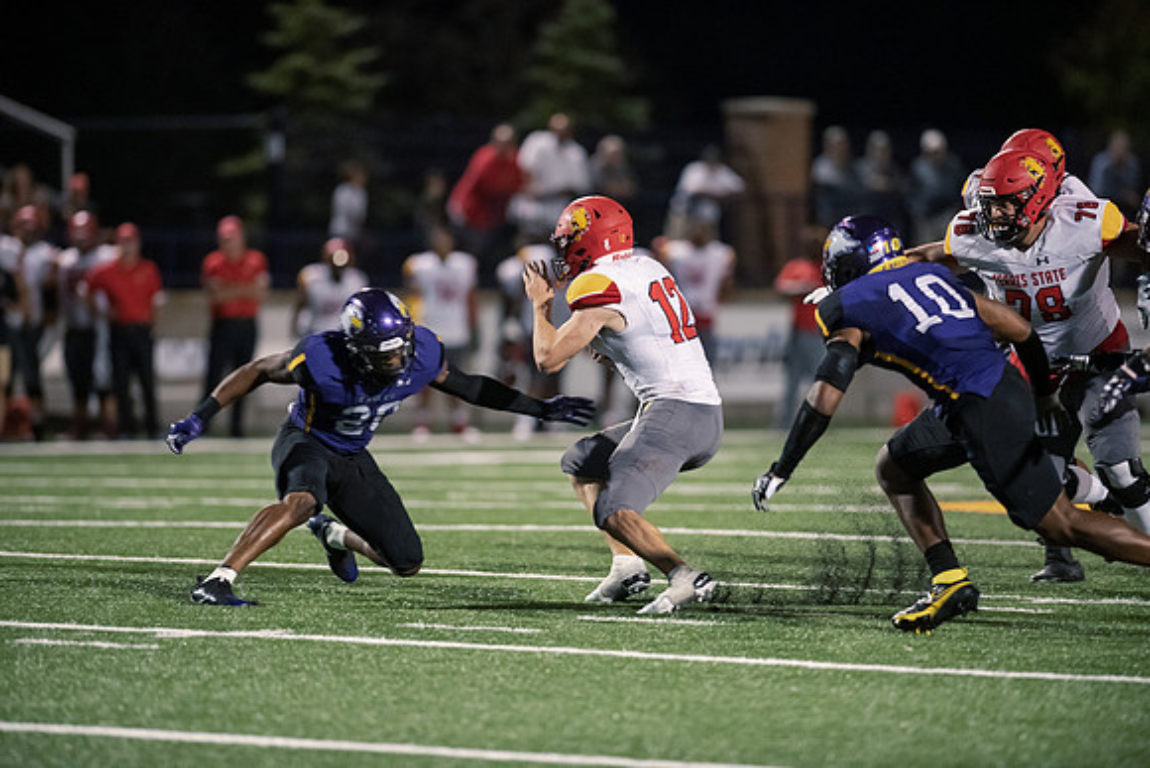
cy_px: 384
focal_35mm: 300
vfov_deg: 4.6
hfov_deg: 6.9
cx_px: 575
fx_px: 9585
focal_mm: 300
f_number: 2.8
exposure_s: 1/640
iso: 6400
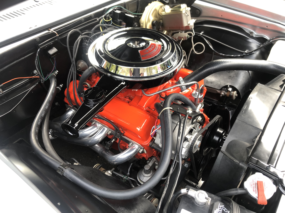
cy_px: 106
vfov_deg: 49.7
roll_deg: +2.7
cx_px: 142
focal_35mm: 28
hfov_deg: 63.4
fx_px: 231
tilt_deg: -34.9
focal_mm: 3.99
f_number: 1.8
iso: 25
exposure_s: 1/30
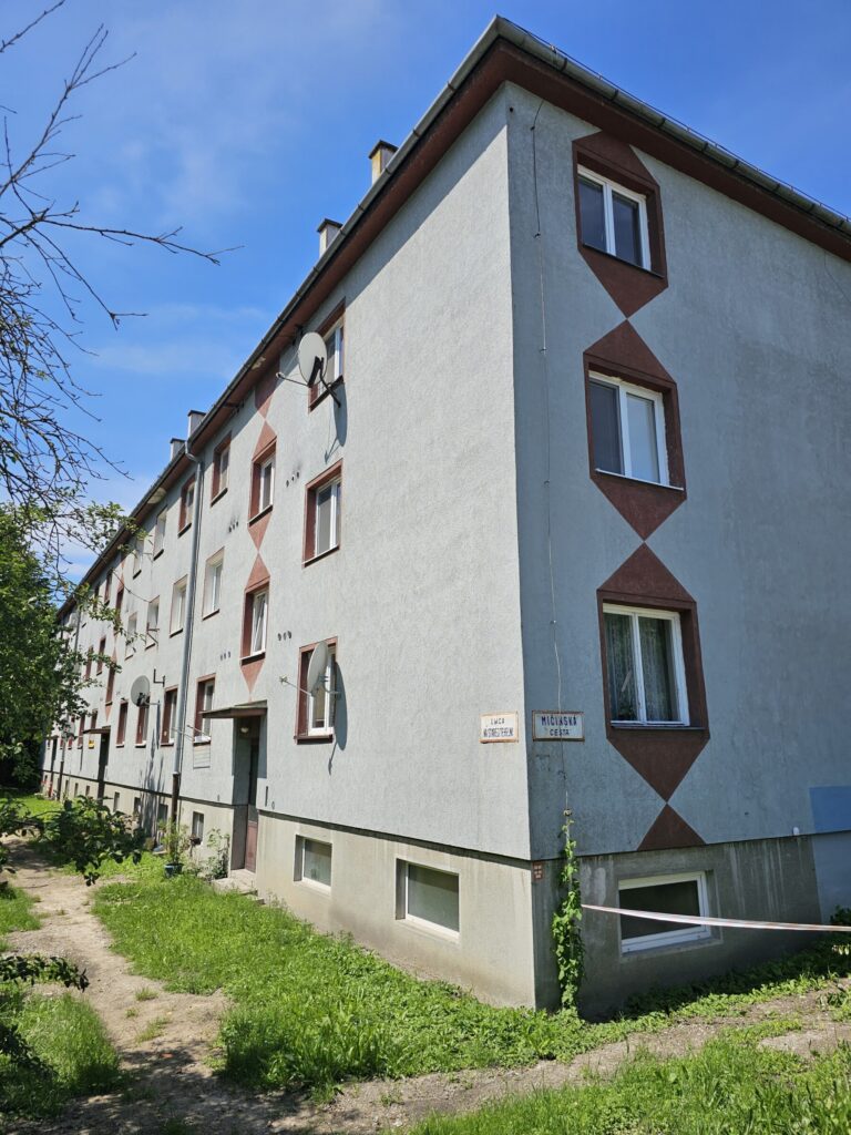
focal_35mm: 23
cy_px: 568
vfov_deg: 73.9
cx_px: 426
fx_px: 754
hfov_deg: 58.9
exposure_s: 1/1102
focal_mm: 6.3
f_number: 1.7
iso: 10
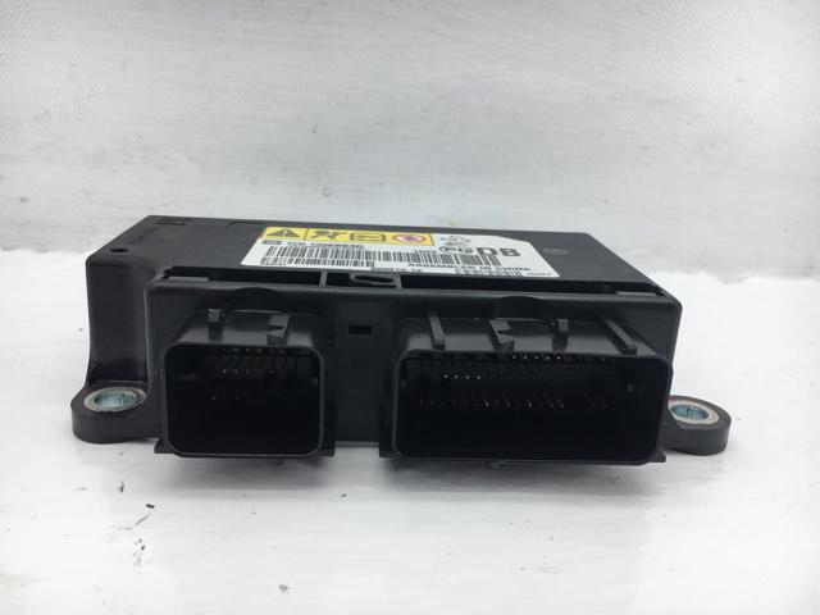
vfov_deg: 48.2
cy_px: 308
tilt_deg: -15.4
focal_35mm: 29
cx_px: 410
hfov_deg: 61.7
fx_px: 687
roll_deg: -3.5
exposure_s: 1/178
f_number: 2.2
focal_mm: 4.15
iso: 25
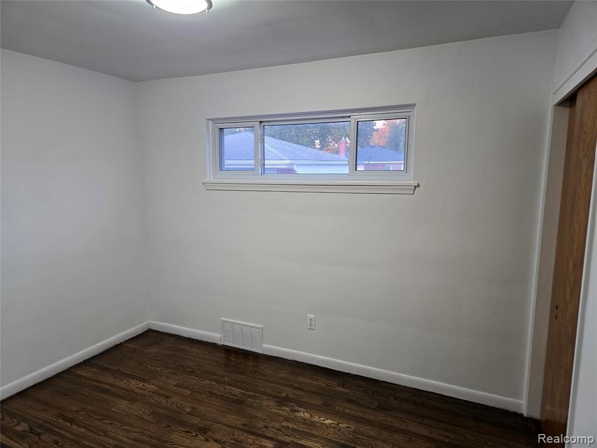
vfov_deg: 58.9
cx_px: 298
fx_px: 397
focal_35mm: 23
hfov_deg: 73.9
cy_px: 224
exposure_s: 1/120
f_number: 1.8
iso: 320
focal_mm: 5.4
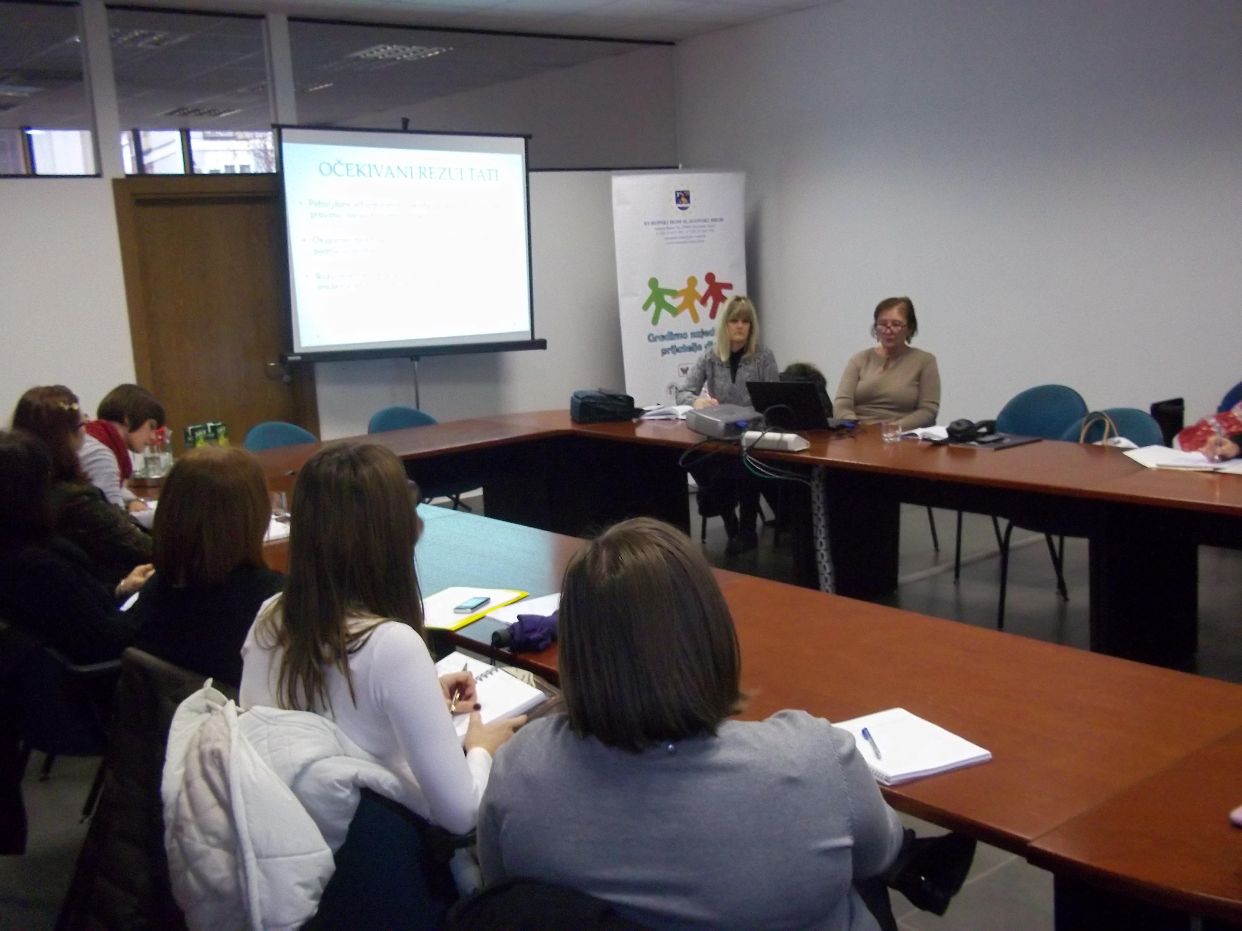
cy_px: 466
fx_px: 1292
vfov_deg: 39.7
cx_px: 621
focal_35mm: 36
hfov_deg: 51.4
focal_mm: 6.5
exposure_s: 1/30
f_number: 3.1
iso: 320
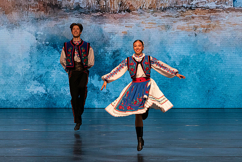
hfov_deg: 6.1
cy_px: 103
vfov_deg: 4.1
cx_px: 126
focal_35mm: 338
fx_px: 2271
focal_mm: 256
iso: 6400
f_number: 13
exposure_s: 1/400
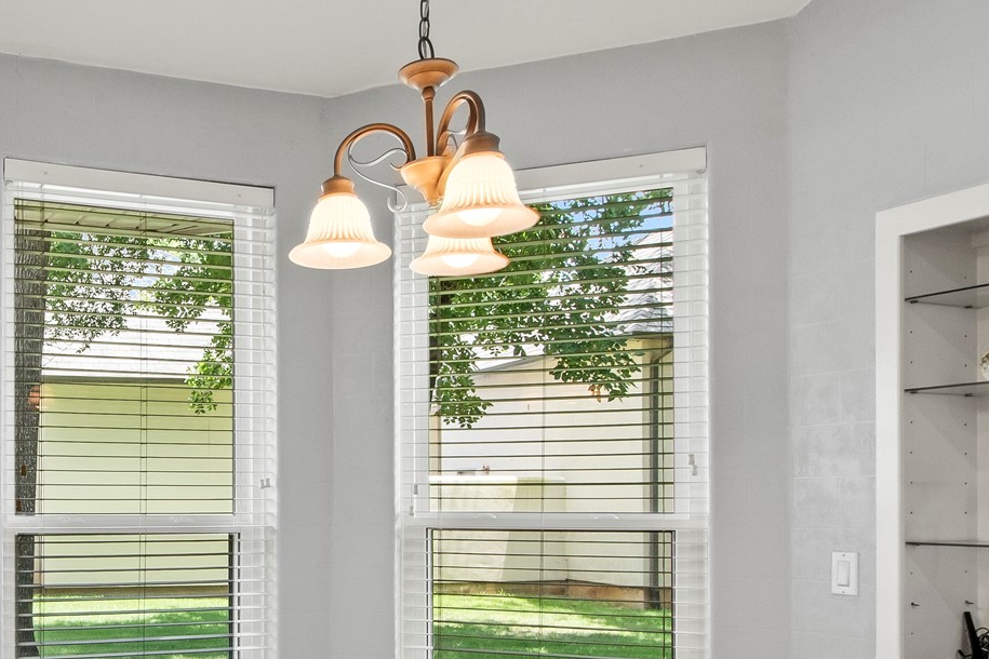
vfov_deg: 34.2
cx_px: 158
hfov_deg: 47.1
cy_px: 508
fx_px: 1044
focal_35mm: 38
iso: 100
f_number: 11
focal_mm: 11
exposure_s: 1/2.5
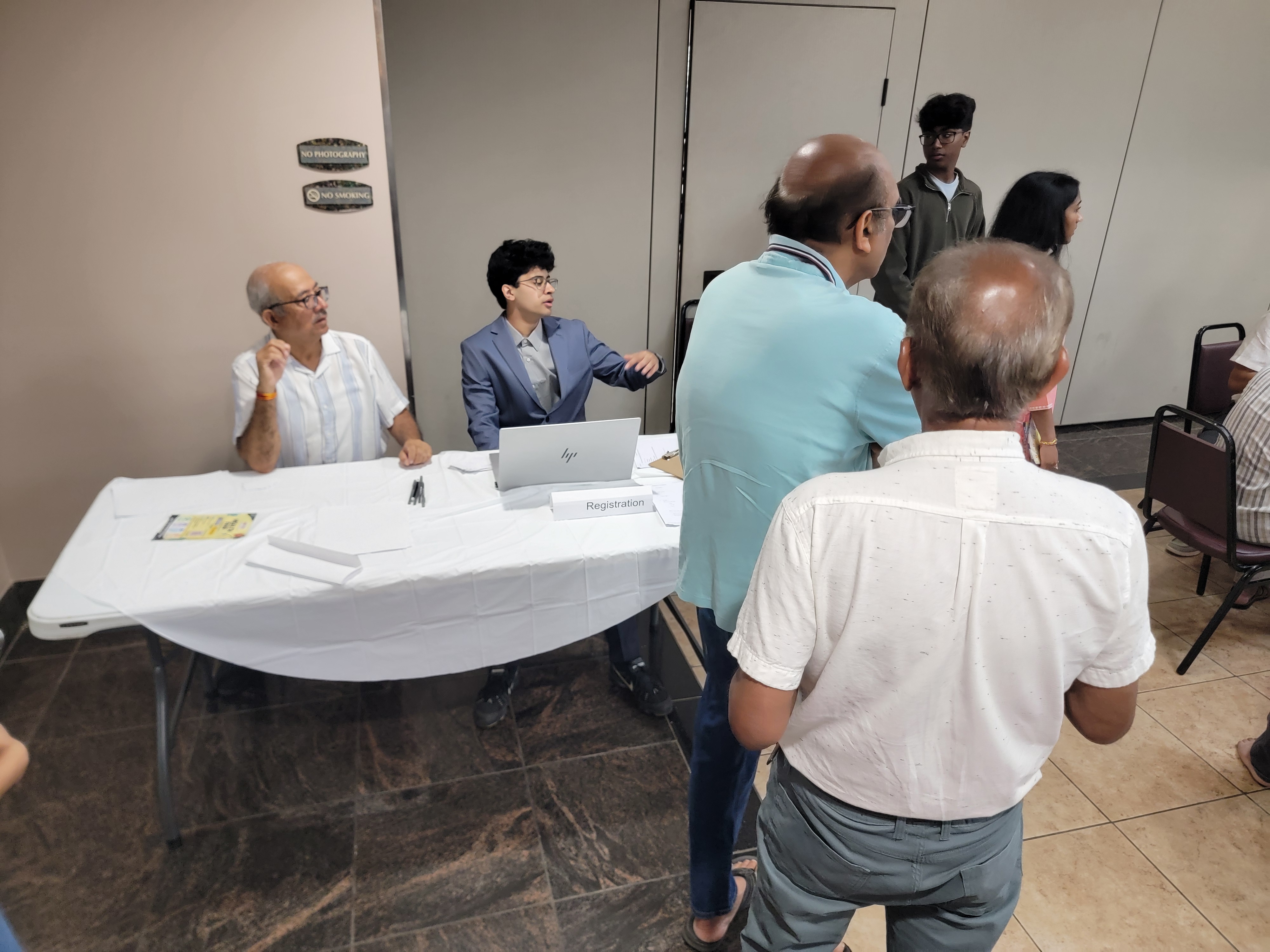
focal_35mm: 24
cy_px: 476
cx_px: 635
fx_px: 881
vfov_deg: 56.8
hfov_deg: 71.6
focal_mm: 6.7
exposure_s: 1/120
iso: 320
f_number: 1.8
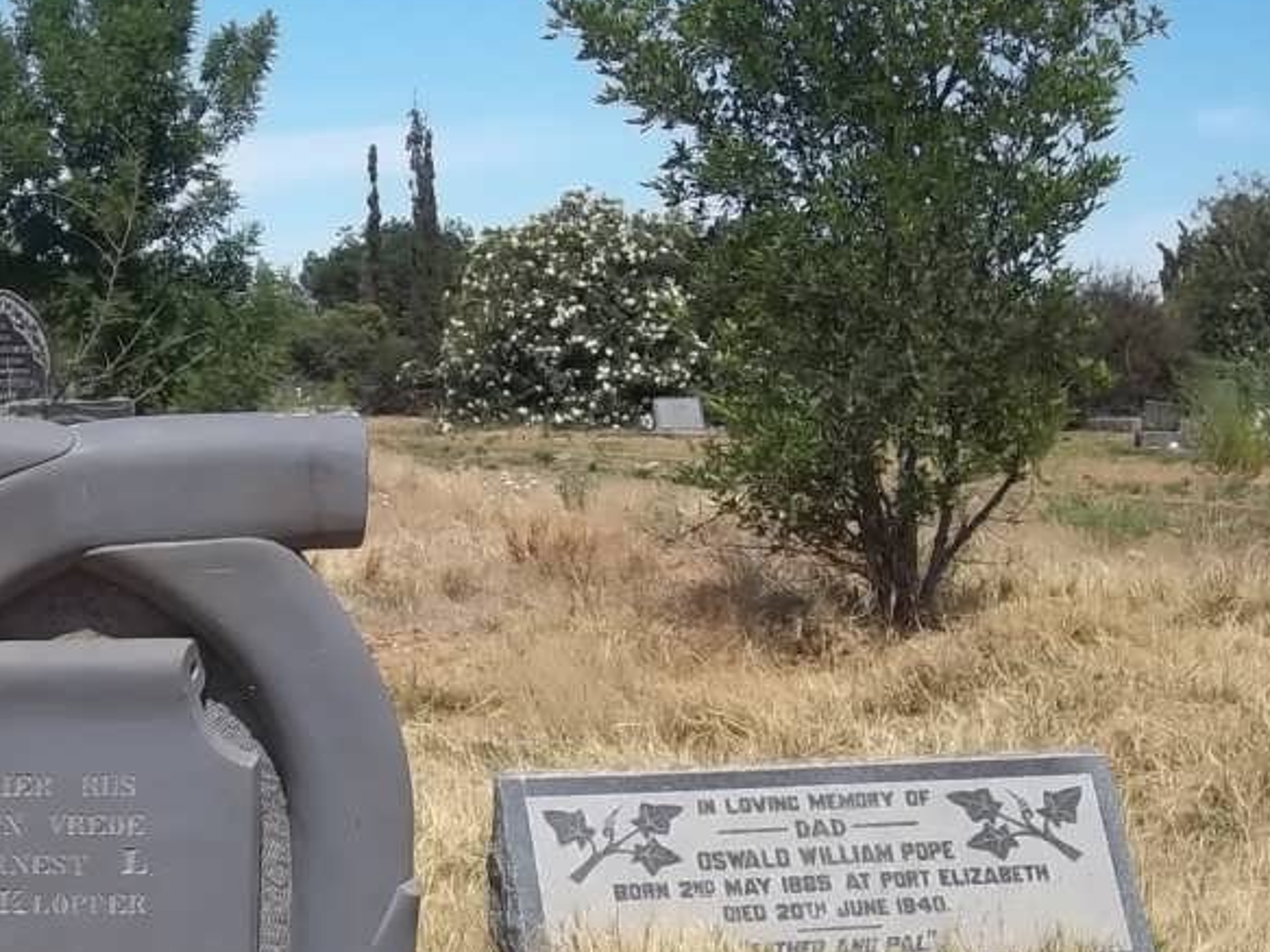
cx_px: 292
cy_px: 915
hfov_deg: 18.9
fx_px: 3778
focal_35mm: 103
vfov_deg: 14.2
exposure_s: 1/320
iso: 80
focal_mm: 8.8
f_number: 7
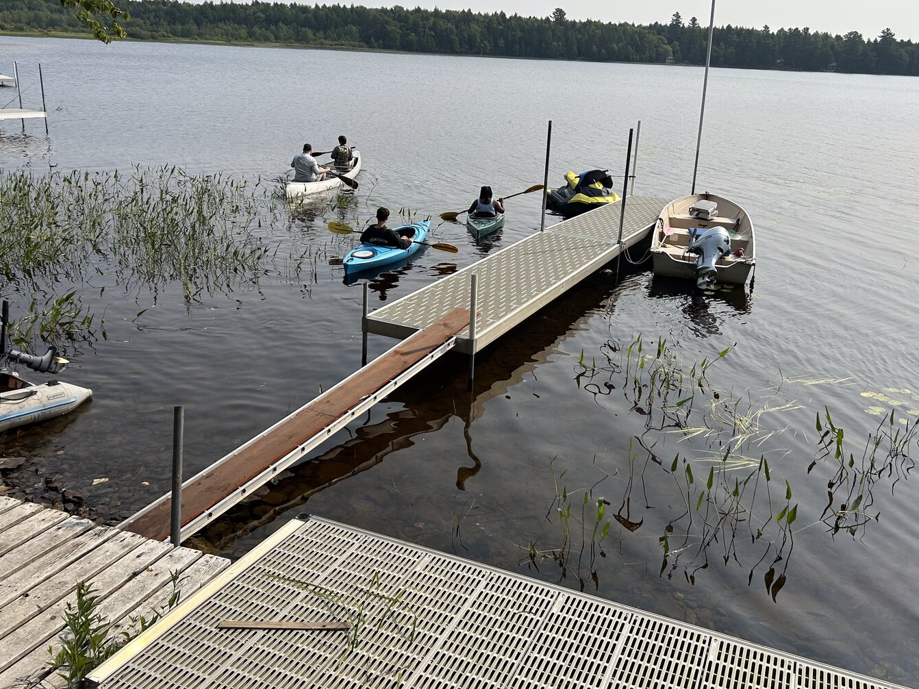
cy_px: 283
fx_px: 823
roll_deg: -2.3
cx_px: 488
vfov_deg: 45.2
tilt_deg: -15.0
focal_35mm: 31
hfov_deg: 58.3
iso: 50
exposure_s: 1/5076
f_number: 1.5
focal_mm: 5.7
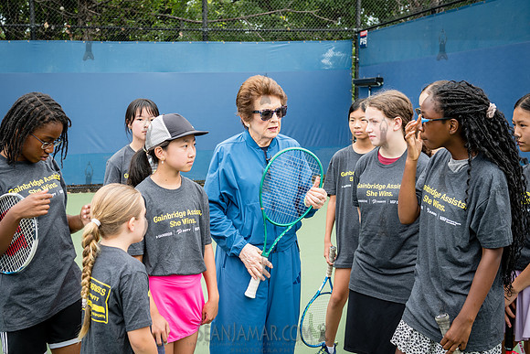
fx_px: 677
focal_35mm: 46
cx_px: 211
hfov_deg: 42.5
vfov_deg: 29.3
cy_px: 190
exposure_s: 1/320
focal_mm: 38
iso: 400
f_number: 4.5
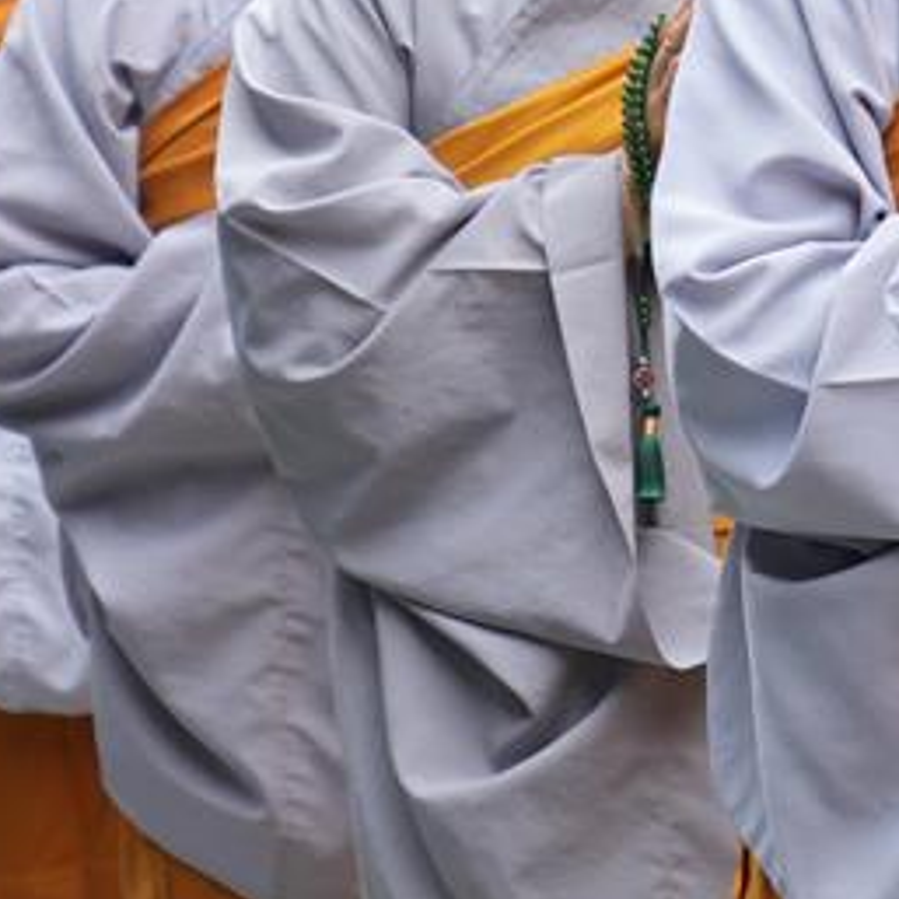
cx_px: 1826
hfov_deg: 4.2
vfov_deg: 4.2
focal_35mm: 416
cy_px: -98
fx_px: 12223
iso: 100
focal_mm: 70
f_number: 3.5
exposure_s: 1/200
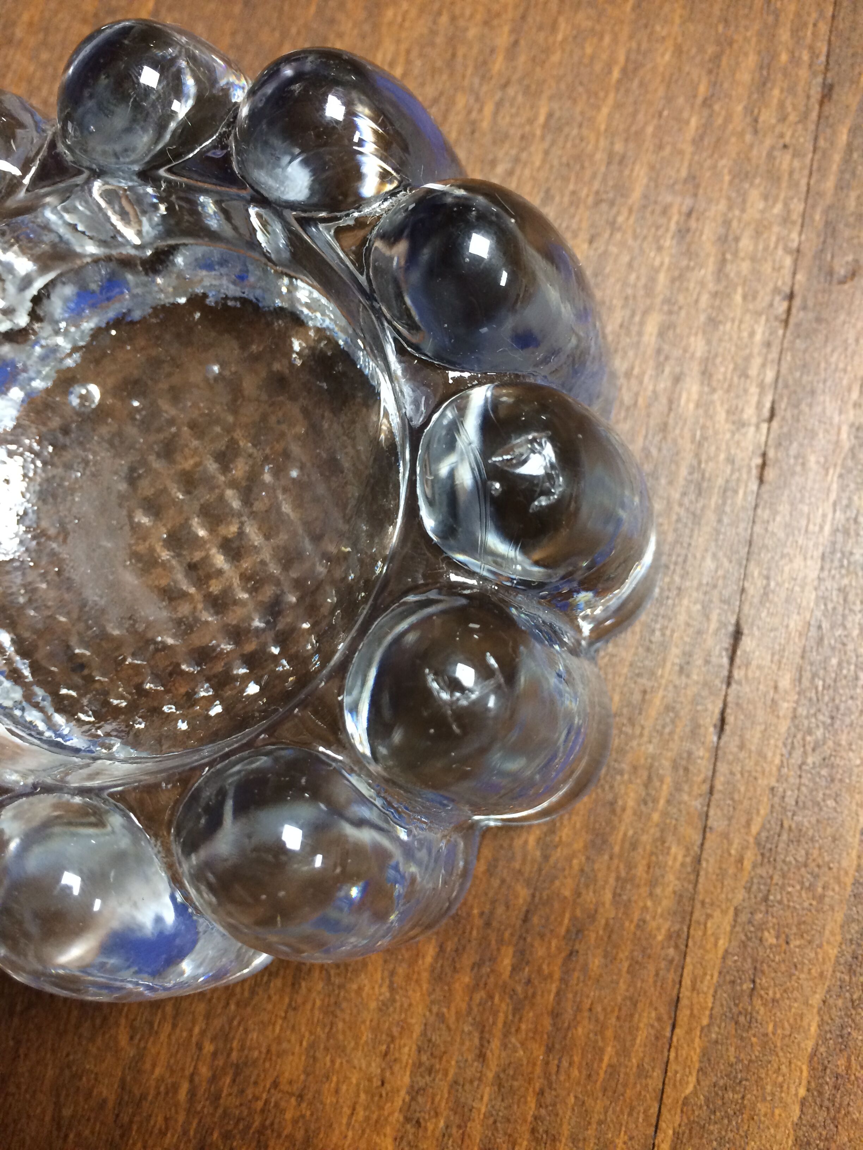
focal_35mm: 29
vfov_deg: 61.7
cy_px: 575
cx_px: 432
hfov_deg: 48.2
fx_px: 964
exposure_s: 1/33
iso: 160
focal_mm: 4.15
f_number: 2.2
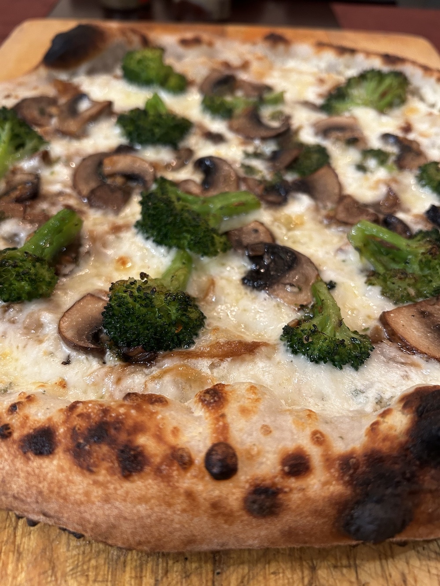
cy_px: 293
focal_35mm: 26
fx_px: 441
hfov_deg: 53.1
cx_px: 220
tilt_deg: -49.2
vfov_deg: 67.3
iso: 250
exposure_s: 1/60
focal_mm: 5.7
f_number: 1.5
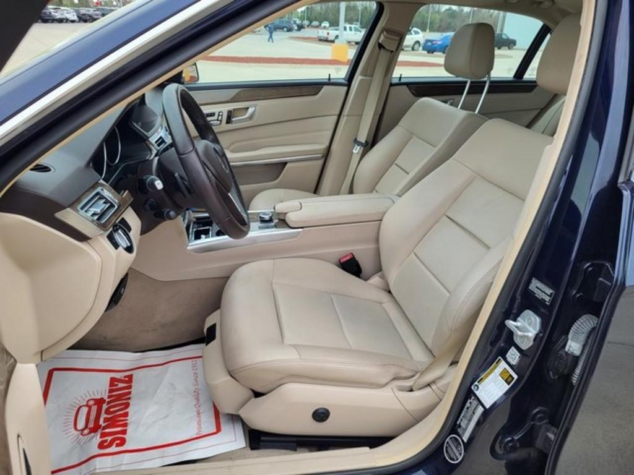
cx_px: 317
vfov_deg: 53.1
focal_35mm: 26
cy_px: 238
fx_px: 476
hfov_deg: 67.3
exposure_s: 1/200
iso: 40
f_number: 1.8
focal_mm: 5.4
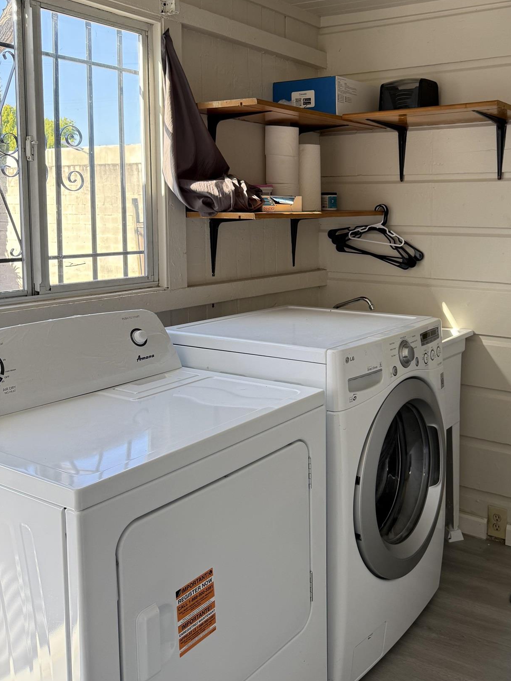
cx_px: 359
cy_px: 270
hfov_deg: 41.0
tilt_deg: -5.4
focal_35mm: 34
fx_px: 669
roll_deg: -0.8
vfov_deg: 53.5
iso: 100
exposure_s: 1/243
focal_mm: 6.76
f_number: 1.78
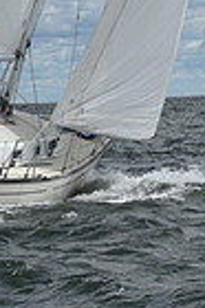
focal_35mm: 291
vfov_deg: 6.9
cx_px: 111
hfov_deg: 4.7
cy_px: -253
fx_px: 2492
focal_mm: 70
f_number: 11
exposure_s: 1/800
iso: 250
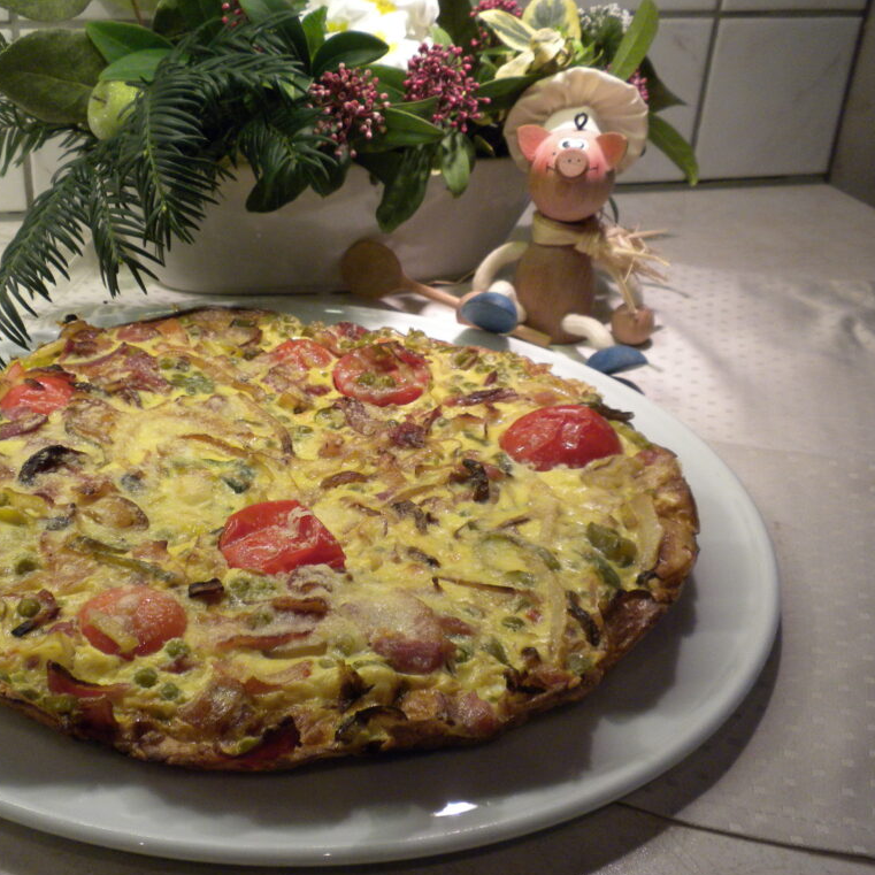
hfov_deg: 38.0
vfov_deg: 38.3
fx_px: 1258
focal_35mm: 44
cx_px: 314
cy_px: 440
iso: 321
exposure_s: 1/64.5
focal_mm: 6.6
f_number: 3.5
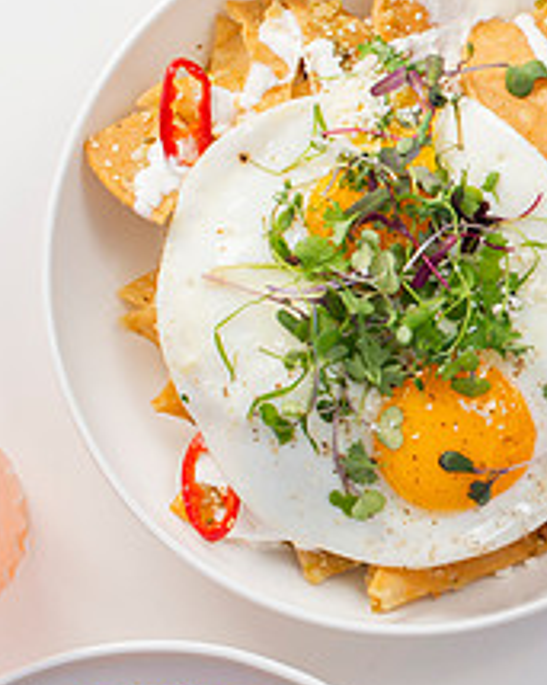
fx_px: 3179
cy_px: 355
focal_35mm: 157
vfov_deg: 12.3
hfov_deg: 9.6
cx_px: 786
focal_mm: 50
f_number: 9
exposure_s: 1/200
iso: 200
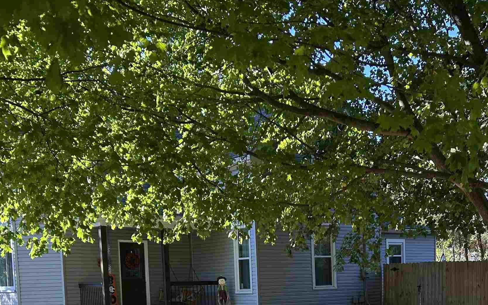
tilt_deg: -3.7
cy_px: 329
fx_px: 678
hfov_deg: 39.0
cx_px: 333
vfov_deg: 23.9
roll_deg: +1.8
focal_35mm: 51
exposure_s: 1/646
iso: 50
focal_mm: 5.7
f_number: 1.5
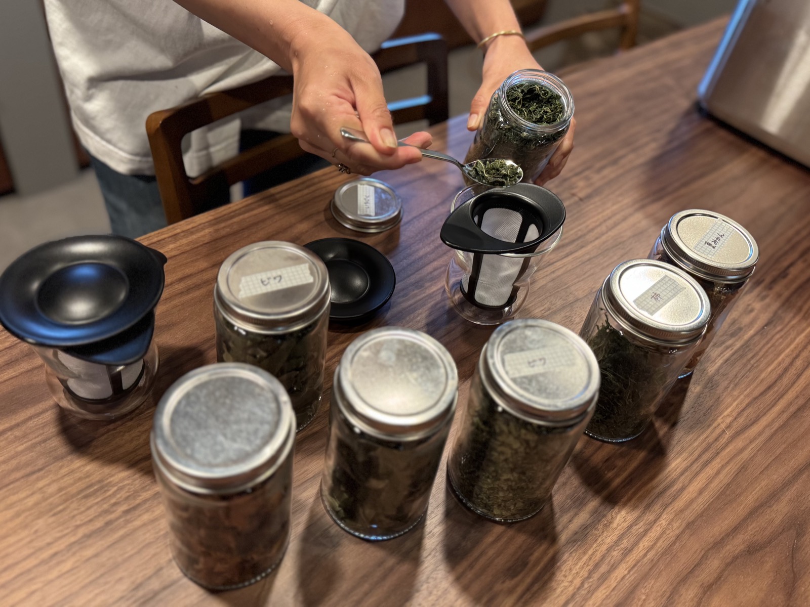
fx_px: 562
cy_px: 304
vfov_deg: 56.8
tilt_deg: -41.8
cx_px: 405
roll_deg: -10.2
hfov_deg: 71.6
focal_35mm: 24
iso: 400
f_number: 1.78
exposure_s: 1/50
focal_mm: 6.76
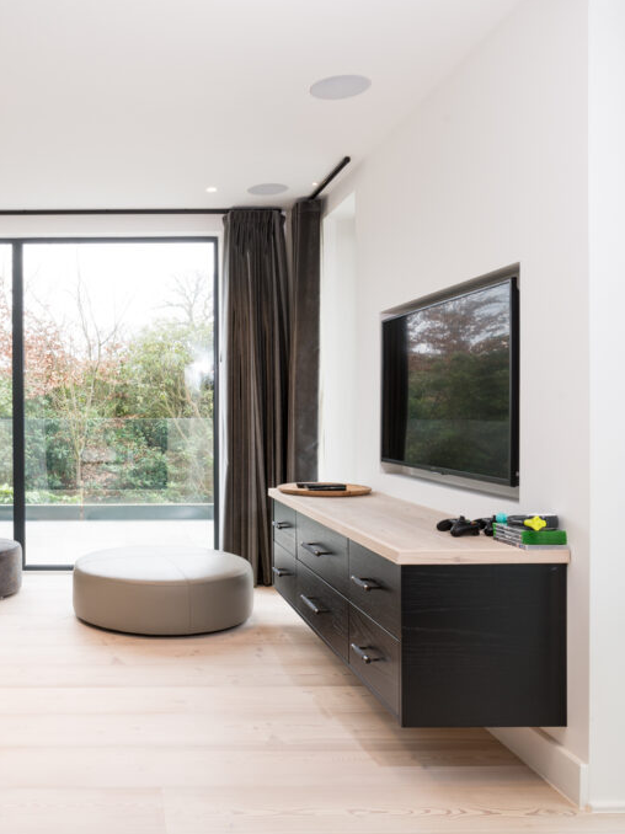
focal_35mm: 31
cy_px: 423
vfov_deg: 58.4
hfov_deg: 42.9
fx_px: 747
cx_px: 106
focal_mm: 21
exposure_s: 1/5
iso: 100
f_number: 11
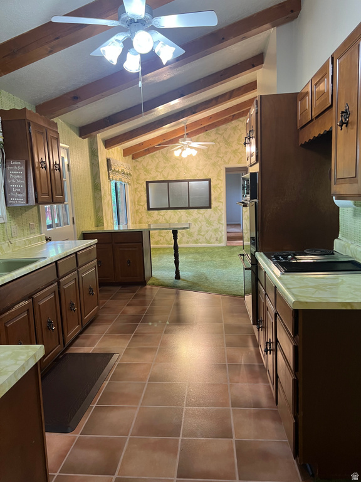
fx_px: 362
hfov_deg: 53.1
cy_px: 241
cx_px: 180
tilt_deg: -6.2
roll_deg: +1.9
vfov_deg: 67.3
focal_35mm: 26
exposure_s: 1/60
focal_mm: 5.7
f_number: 1.5
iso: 125
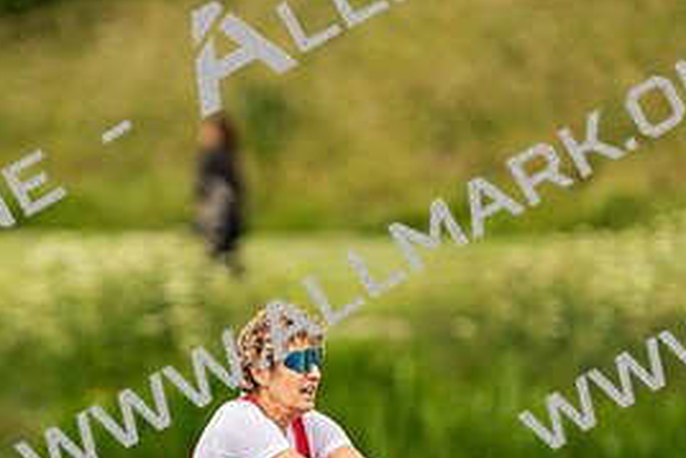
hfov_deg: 1.6
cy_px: 493
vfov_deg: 1.1
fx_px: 24746
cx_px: 333
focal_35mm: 1298
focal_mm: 600
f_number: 6.3
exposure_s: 1/2000
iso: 500
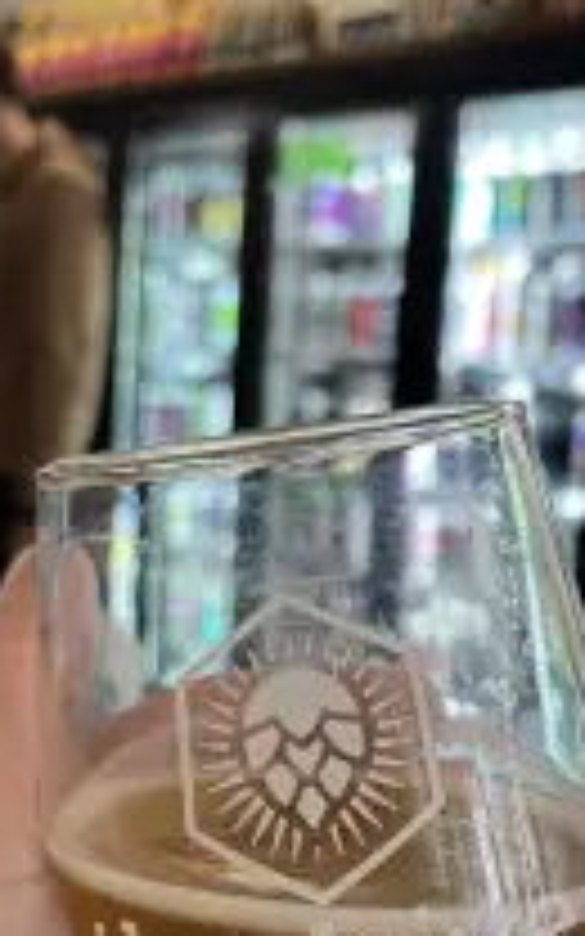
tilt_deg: -12.7
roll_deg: -2.3
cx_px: 266
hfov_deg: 24.4
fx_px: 1352
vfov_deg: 37.5
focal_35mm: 53
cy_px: 670
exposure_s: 1/51
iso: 200
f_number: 1.6
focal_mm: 5.1
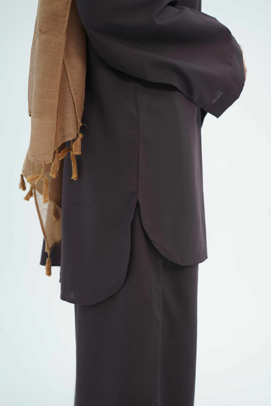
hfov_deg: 37.9
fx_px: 395
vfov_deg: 54.4
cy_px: 203
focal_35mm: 35
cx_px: 136
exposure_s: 1/125
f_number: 4
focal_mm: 35
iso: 400
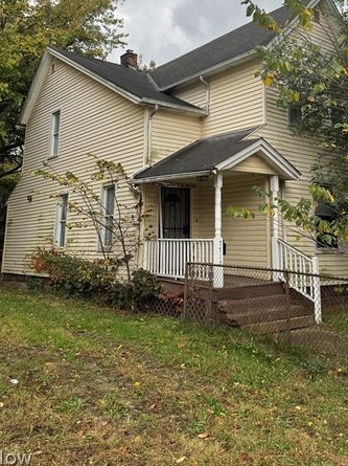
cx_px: 200
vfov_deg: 49.6
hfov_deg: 39.5
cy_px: 124
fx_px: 483
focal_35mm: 36
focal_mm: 6.76
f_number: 1.78
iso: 80
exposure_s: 1/1010
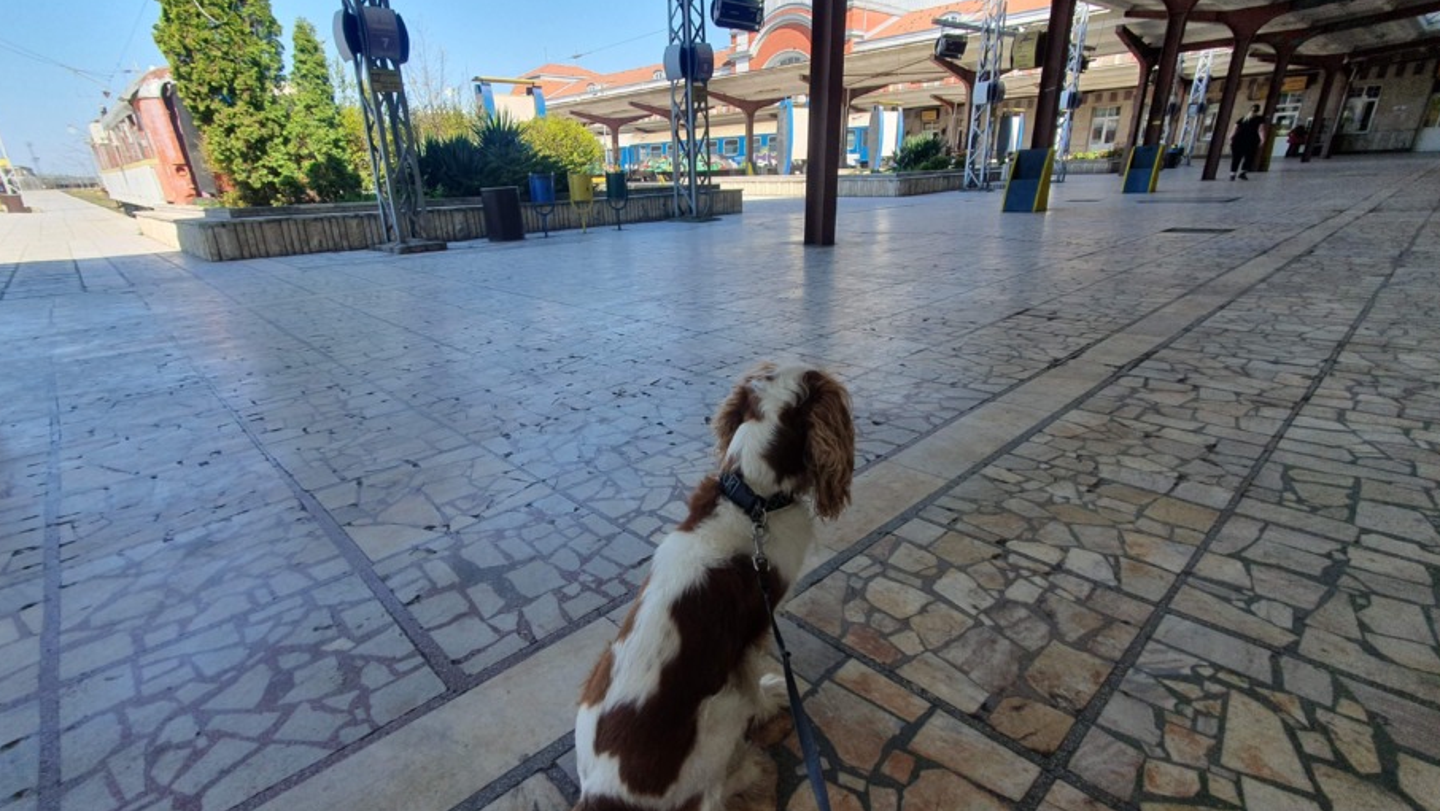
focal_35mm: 16
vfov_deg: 67.1
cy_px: 410
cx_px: 675
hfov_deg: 99.2
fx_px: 611
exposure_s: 1/394
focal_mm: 1.8
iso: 50
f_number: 2.2
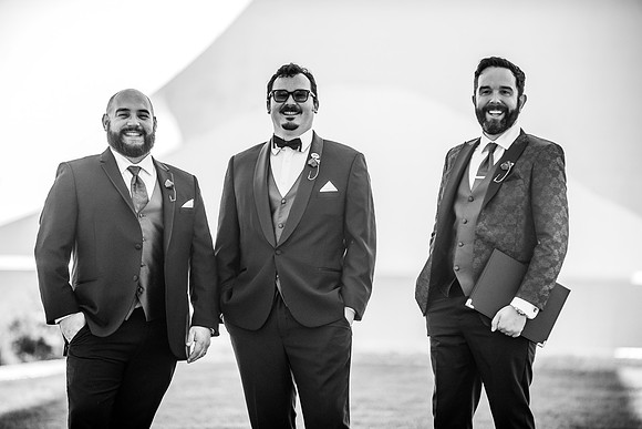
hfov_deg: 11.7
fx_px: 3121
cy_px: 214
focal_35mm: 175
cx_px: 321
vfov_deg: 7.9
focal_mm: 175
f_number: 2.8
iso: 400
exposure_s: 1/1600
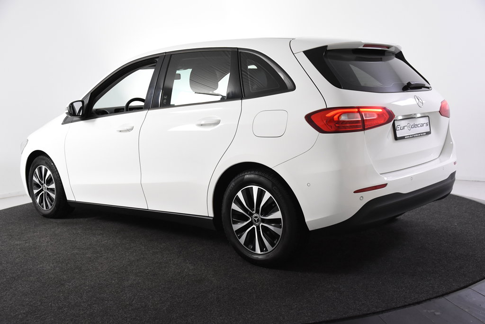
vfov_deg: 34.2
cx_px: 242
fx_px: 525
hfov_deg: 49.5
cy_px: 162
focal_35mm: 39
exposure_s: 1/100
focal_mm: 26
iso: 1600
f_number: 5
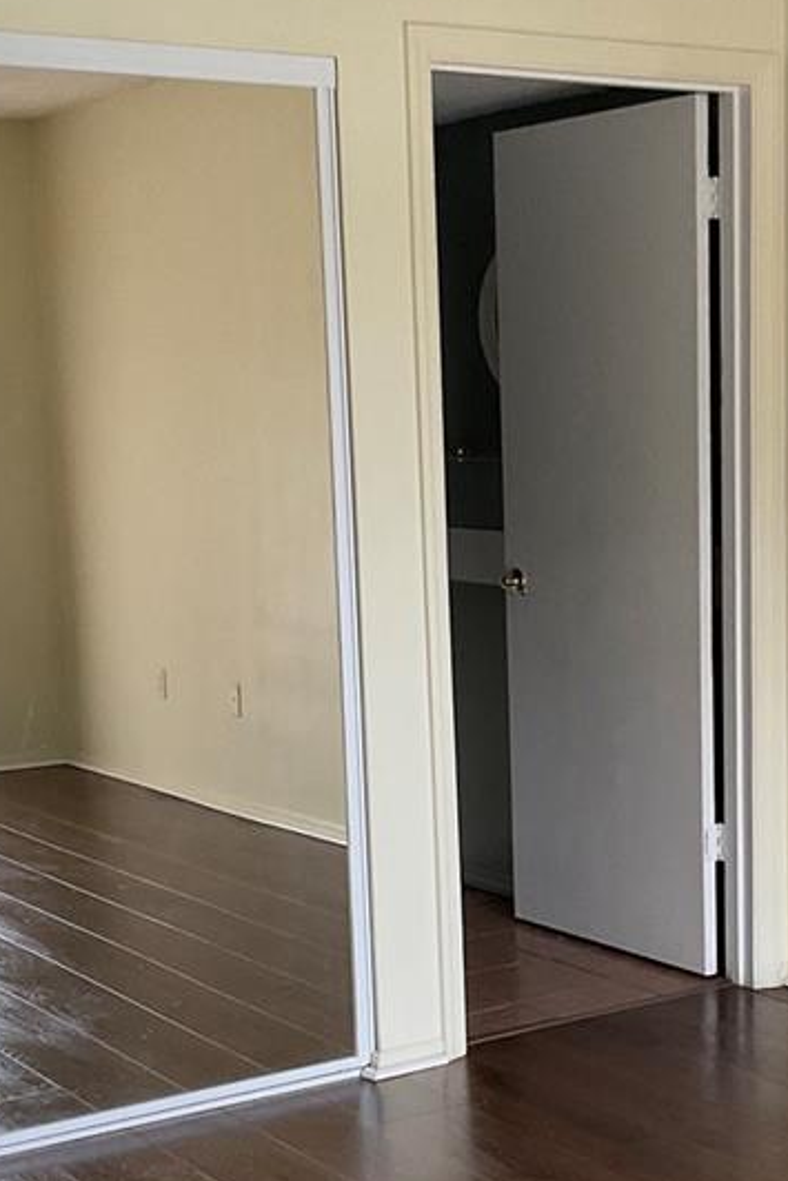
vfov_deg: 29.4
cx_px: 577
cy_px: 801
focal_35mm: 68
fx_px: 2231
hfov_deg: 19.9
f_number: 1.8
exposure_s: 1/60
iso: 100
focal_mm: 3
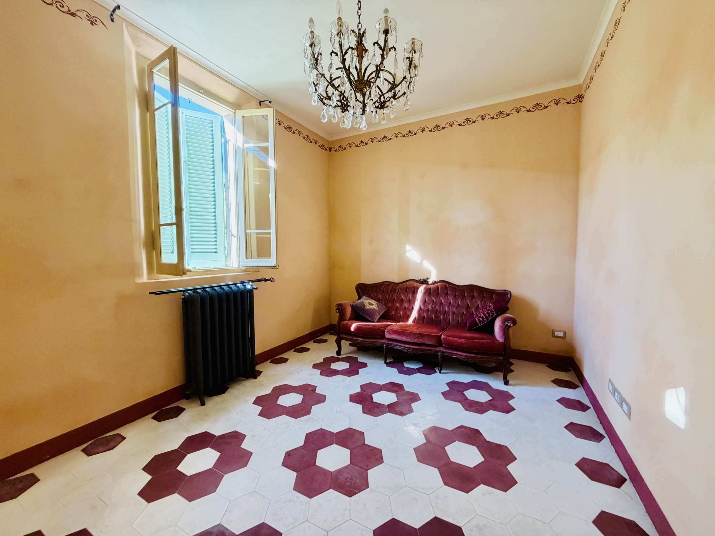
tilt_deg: -2.8
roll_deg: -0.5
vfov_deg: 85.7
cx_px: 358
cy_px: 268
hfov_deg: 102.1
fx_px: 289
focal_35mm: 14
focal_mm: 2.22
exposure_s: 1/60
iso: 500
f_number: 2.2
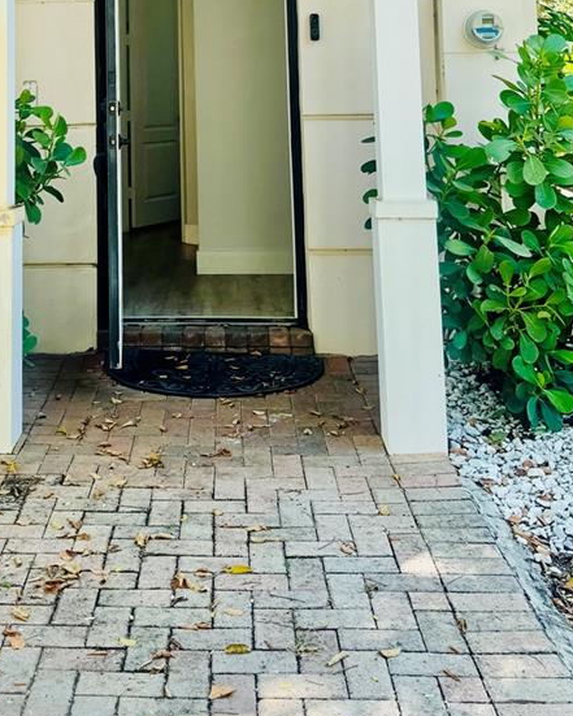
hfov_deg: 29.3
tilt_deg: +5.4
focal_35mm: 51
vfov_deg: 33.3
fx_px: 1081
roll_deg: +1.3
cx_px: 152
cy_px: -14
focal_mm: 6.76
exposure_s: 1/1238
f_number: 1.78
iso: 80
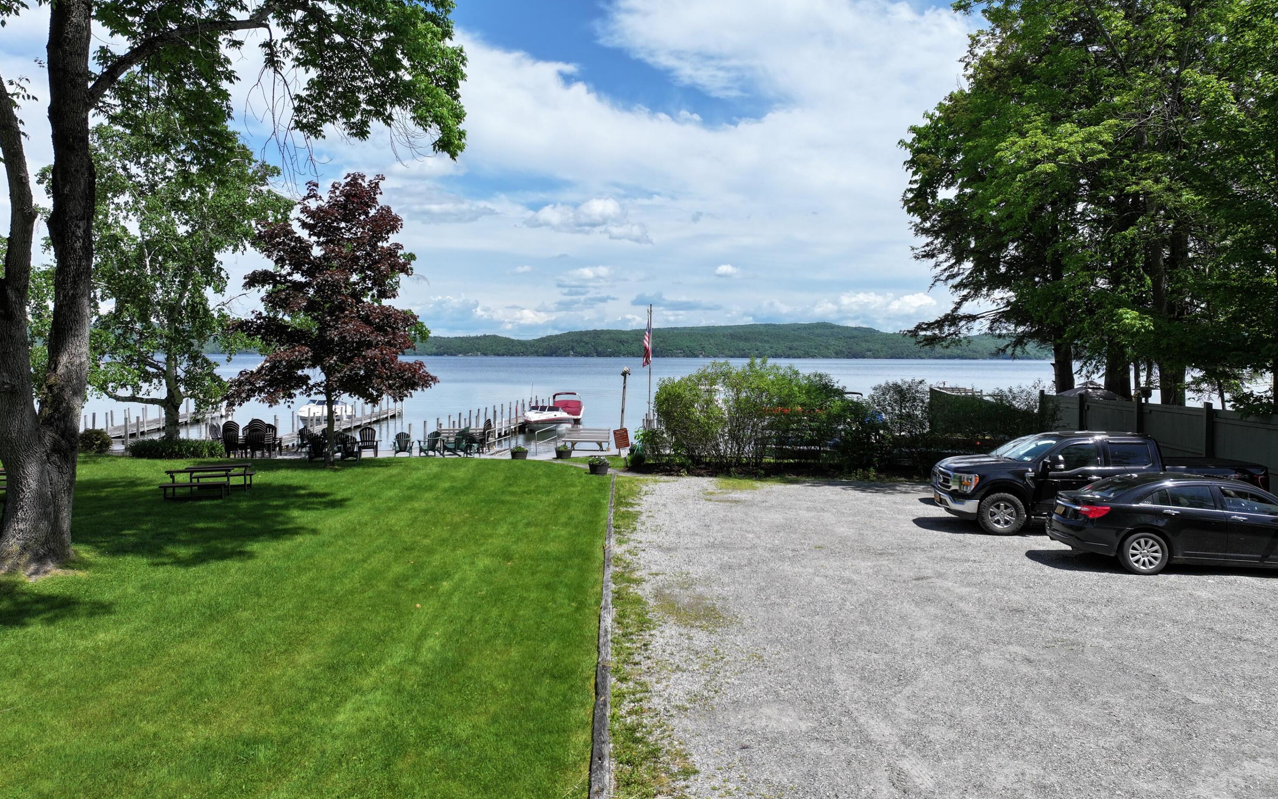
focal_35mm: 26
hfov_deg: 70.4
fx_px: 906
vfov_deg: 47.6
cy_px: 374
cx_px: 646
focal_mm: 12.29
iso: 130
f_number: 2.8
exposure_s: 1/2500
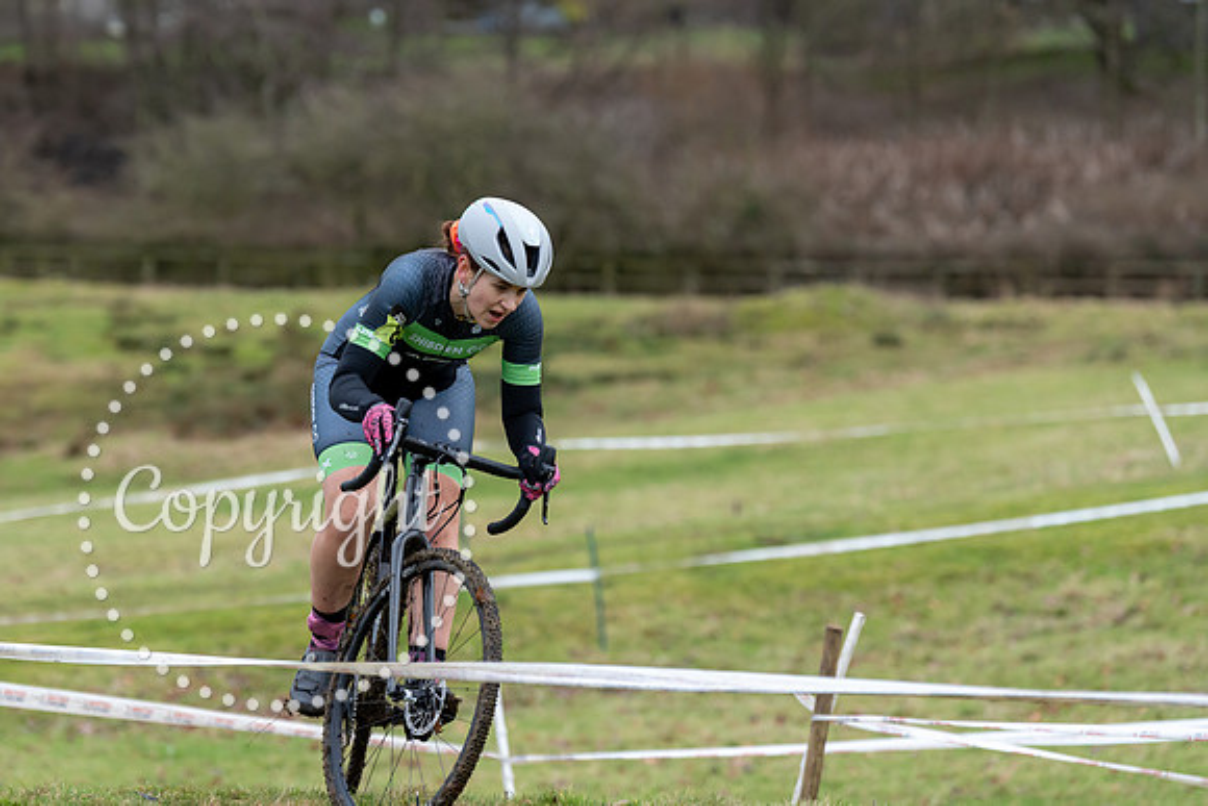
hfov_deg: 12.6
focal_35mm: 162
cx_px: 430
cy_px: 287
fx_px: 5449
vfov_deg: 8.5
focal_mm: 126
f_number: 3.2
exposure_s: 1/1000
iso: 1250
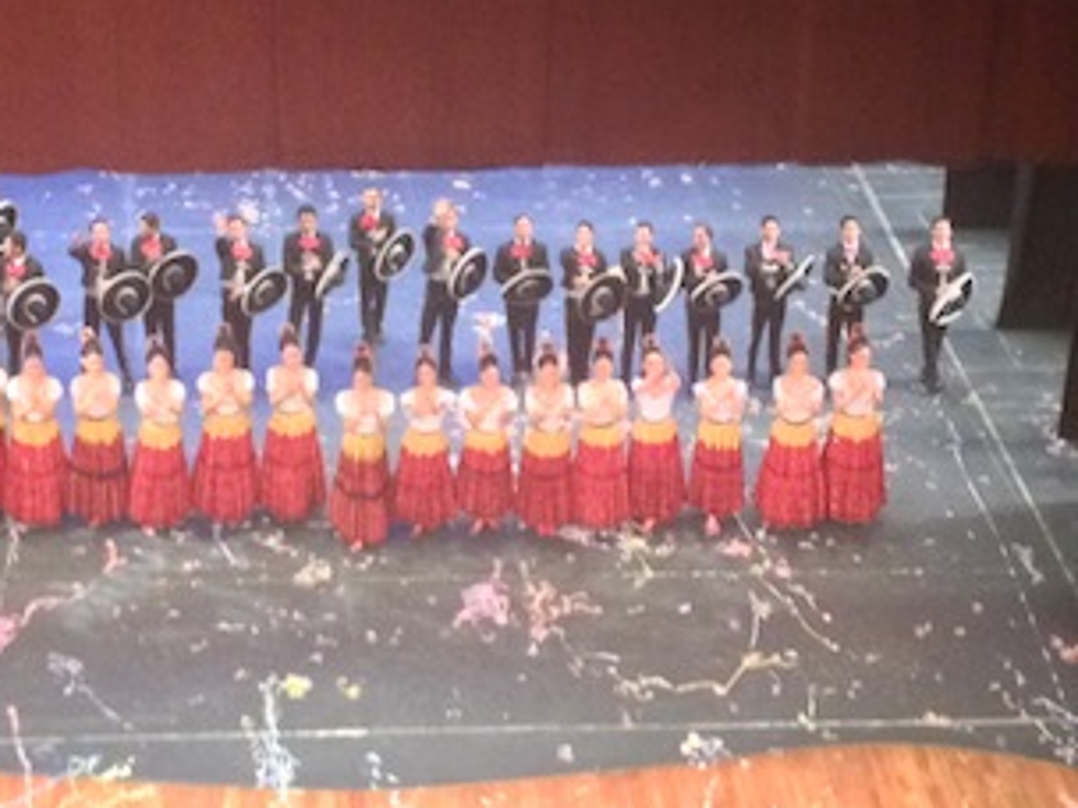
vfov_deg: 12.9
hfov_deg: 17.1
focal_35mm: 115
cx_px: 358
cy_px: 291
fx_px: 3581
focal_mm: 4.28
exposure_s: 1/15
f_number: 2.4
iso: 500
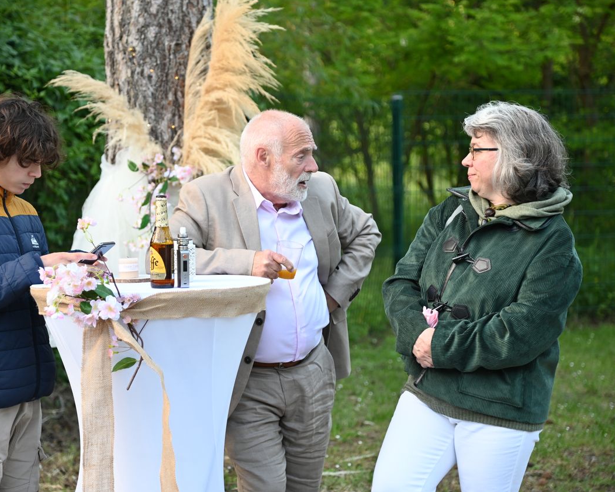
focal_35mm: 97
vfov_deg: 15.9
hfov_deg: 19.8
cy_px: 244
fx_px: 1766
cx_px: 286
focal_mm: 85
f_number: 4
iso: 400
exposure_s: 1/125
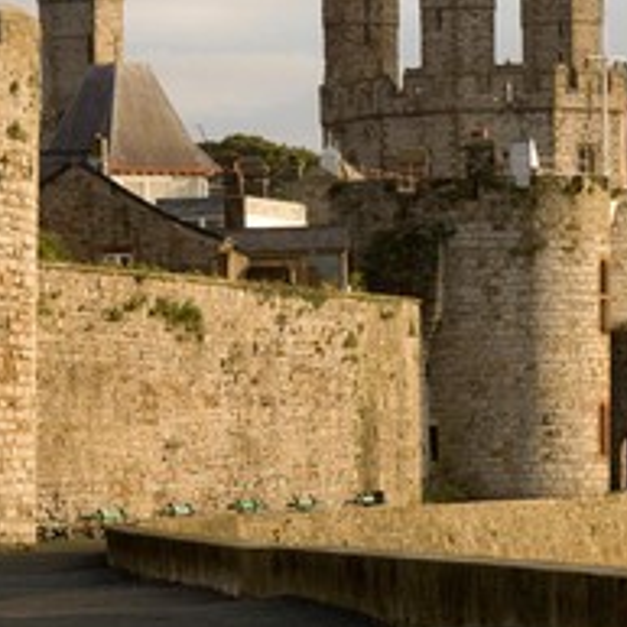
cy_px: 182
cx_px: 390
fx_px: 5187
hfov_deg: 6.9
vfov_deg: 6.9
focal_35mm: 253
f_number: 8
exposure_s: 1/320
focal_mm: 75
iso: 400
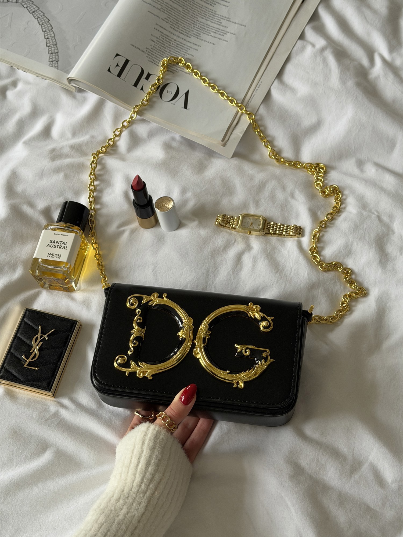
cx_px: 202
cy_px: 268
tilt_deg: -63.5
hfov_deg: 30.3
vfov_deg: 39.7
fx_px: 745
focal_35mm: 48
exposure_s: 1/60
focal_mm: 6.76
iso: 250
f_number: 1.78
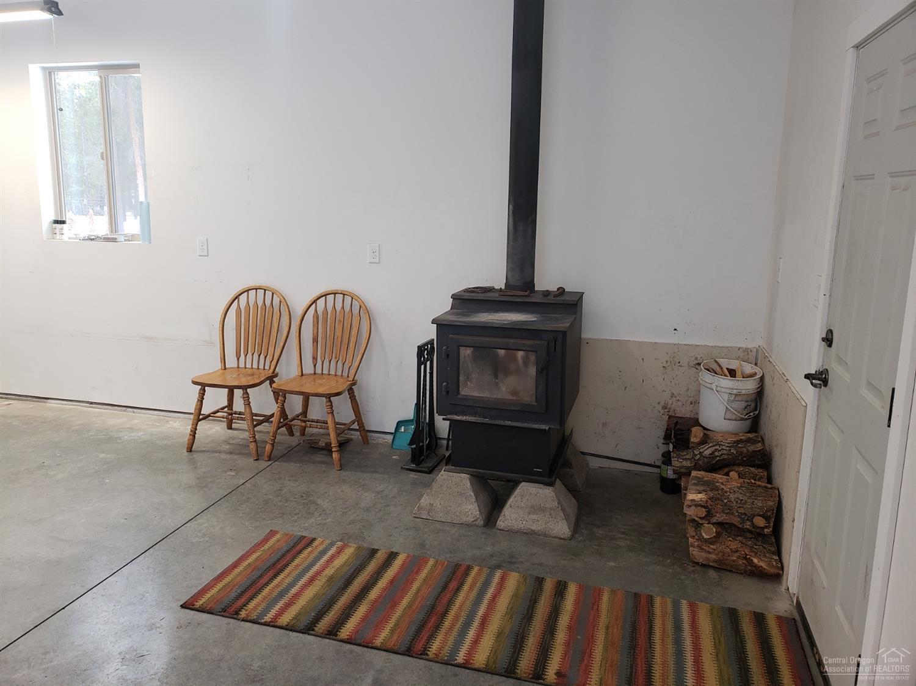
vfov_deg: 53.0
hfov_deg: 67.3
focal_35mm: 26
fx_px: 688
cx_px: 458
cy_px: 343
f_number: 2.4
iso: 160
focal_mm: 4.3
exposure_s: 1/60
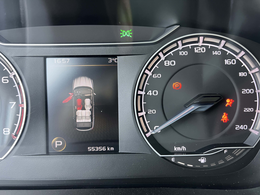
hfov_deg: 67.3
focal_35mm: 26
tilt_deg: -20.2
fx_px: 195
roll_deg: +1.0
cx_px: 130
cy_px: 98
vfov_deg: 53.1
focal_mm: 5.1
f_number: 1.6
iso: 250
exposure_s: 1/53
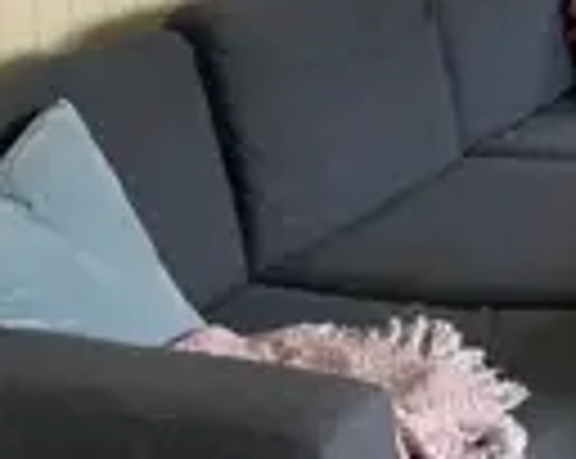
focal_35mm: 119
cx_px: 572
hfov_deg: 15.9
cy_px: -144
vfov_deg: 12.5
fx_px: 2026
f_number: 1.8
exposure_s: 1/50
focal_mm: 4.25
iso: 200
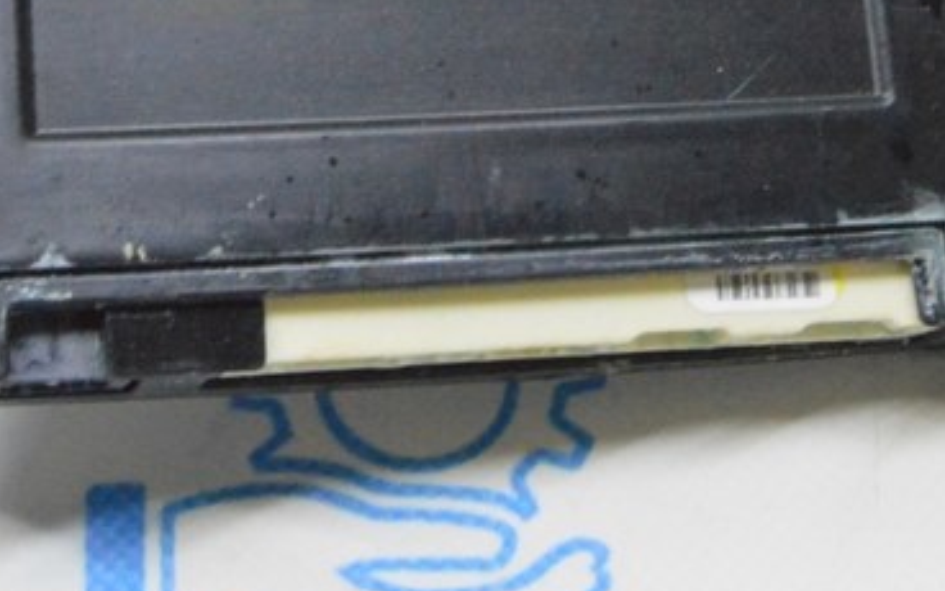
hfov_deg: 17.5
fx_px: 3065
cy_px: -140
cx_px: 401
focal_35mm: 119
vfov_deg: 10.8
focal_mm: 28
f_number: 20
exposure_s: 1/20
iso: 6400
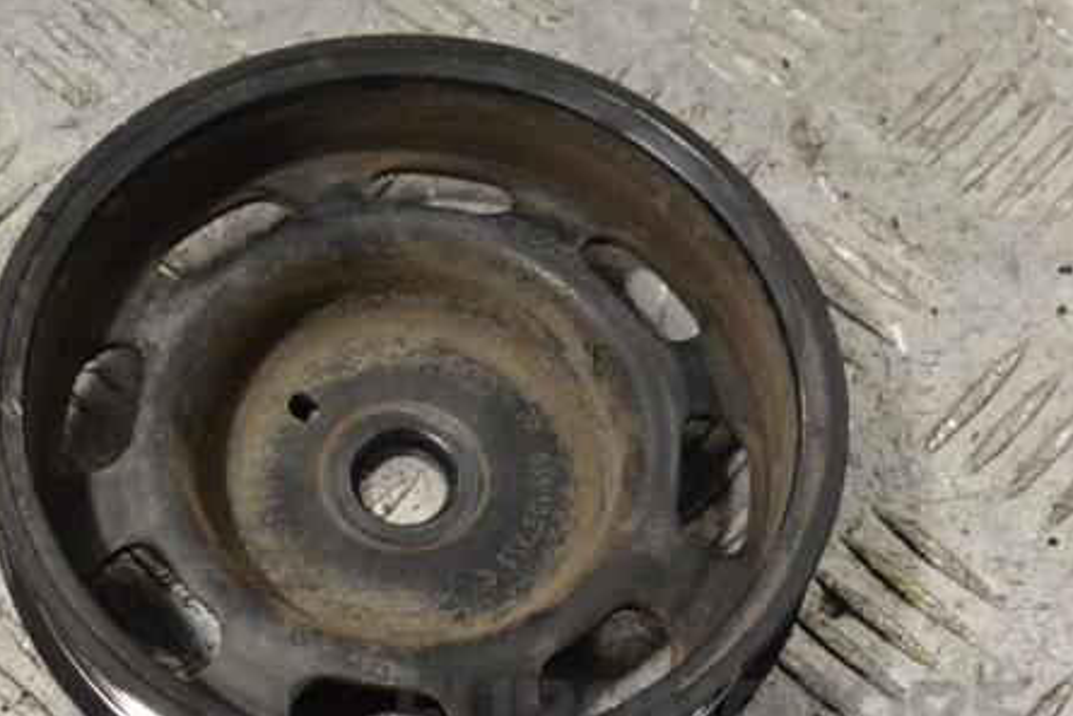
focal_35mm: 93
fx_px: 2773
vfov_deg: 14.7
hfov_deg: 21.8
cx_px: 352
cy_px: 395
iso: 3200
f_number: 9
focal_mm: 46
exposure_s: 1/320
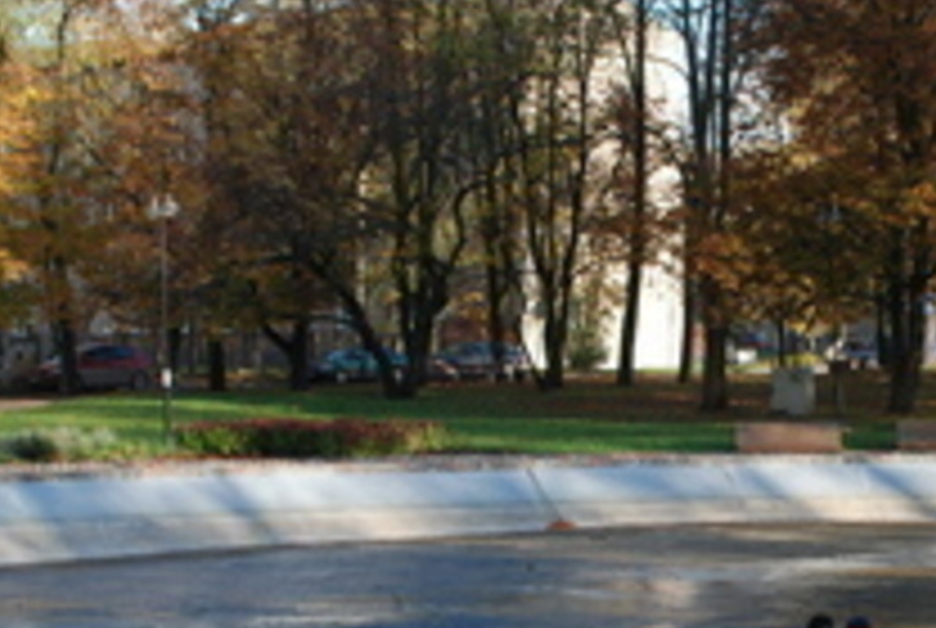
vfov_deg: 13.5
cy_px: 515
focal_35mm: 101
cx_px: 725
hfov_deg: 20.0
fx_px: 2631
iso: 320
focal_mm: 28
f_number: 4
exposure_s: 1/500
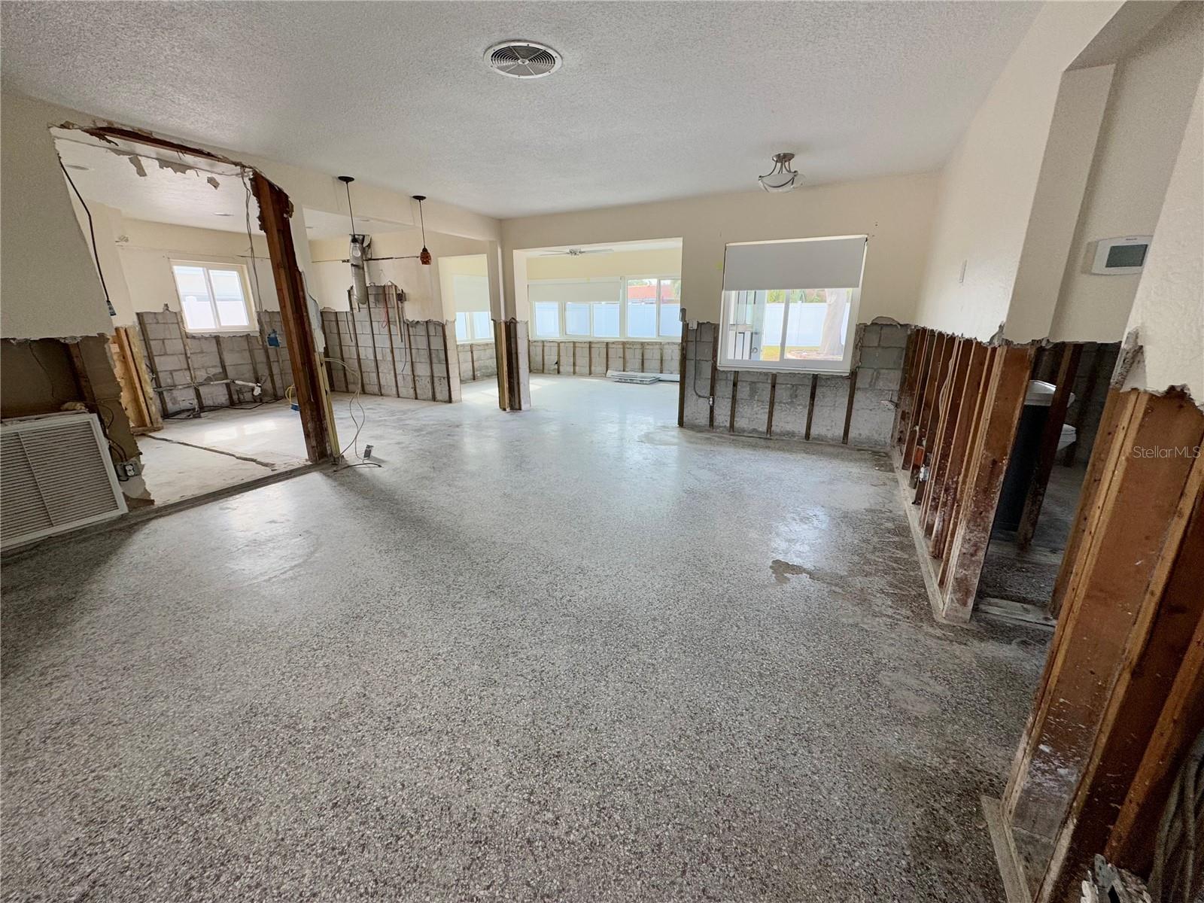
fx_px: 487
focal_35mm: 14
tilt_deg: -15.3
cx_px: 602
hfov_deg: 102.1
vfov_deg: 85.7
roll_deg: +1.2
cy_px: 452
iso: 80
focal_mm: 2.22
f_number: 2.2
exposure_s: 1/99
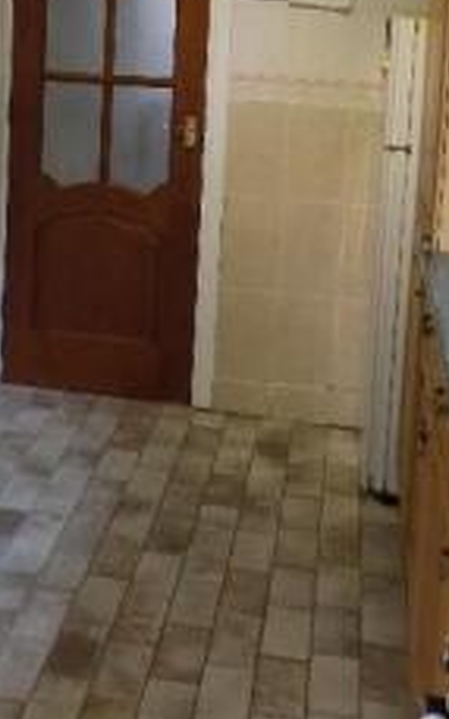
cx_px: 99
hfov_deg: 20.7
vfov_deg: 31.0
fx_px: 1215
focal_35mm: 62
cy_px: 36
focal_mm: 4
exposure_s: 1/30
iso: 320
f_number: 3.1
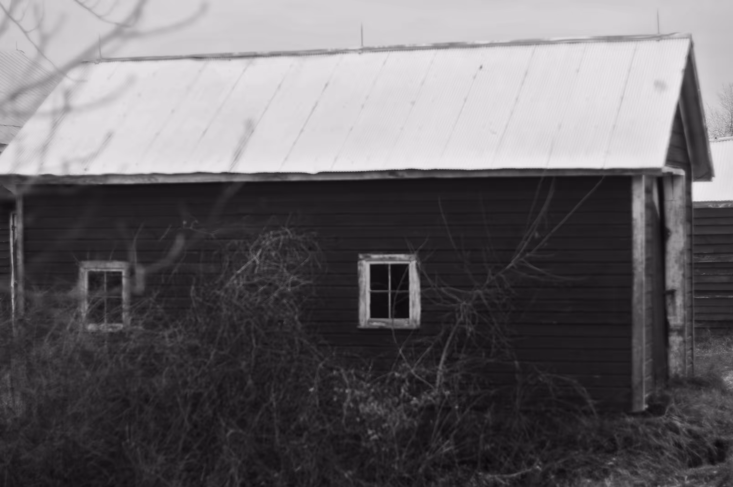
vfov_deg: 18.1
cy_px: 244
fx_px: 1525
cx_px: 366
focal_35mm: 75
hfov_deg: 27.0
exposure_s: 1/1600
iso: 200
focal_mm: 50
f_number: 2
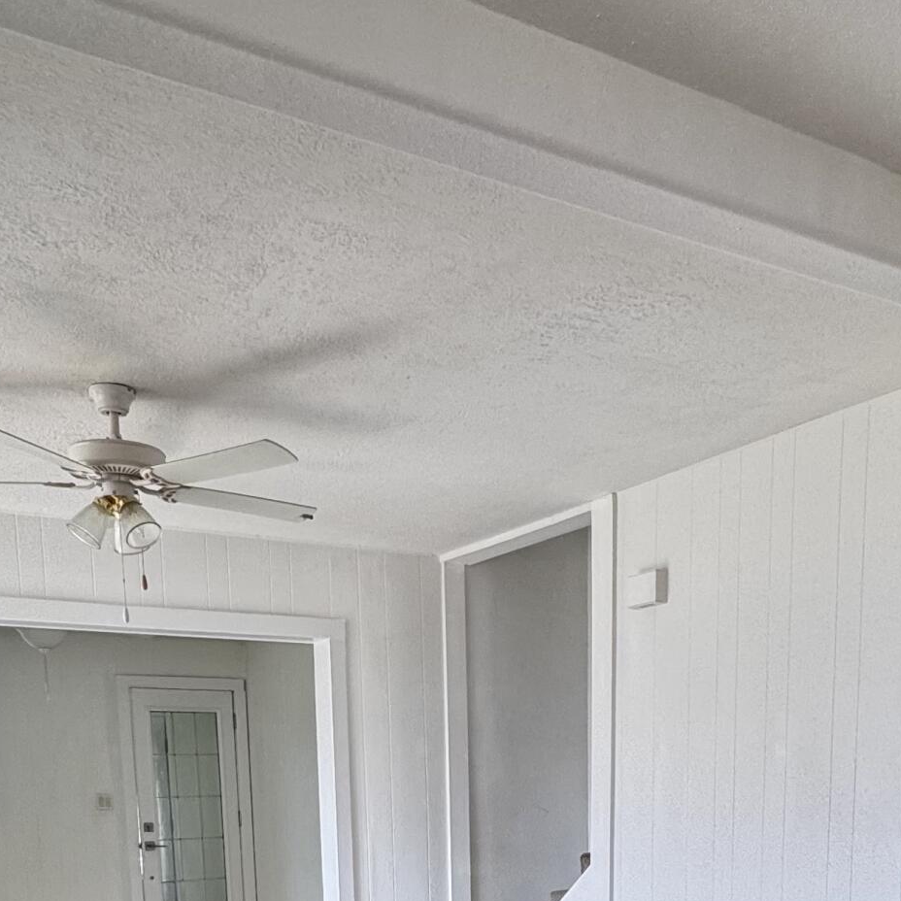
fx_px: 1178
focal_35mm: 40
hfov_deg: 41.8
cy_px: 982
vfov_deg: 35.9
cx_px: 483
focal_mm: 2.22
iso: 100
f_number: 2.2
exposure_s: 1/120
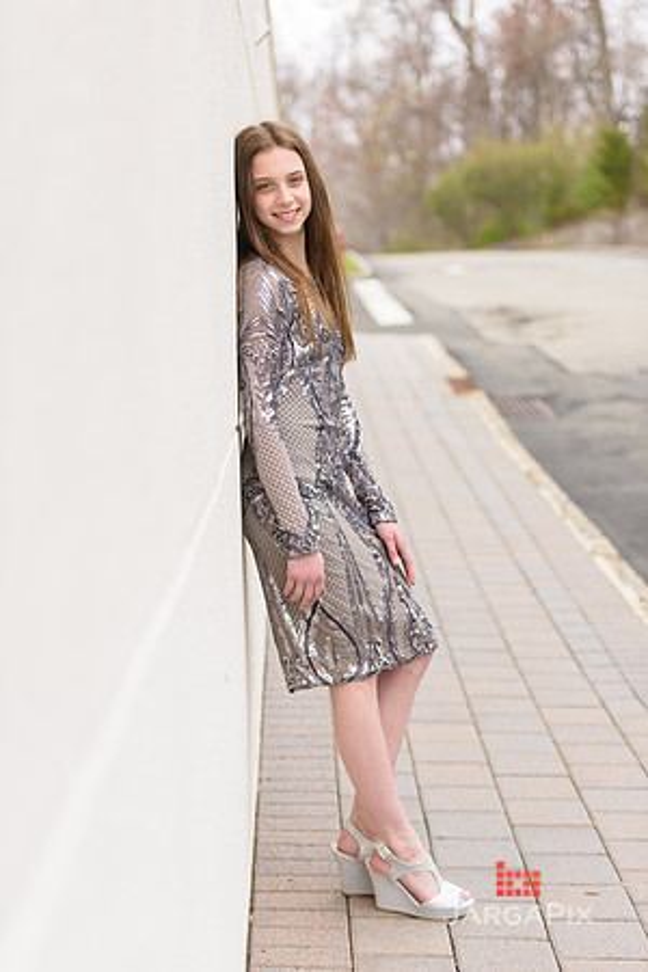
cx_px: 324
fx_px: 1890
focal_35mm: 70
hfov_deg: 19.5
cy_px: 486
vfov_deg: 28.8
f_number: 3.2
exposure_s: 1/1000
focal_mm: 70
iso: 400
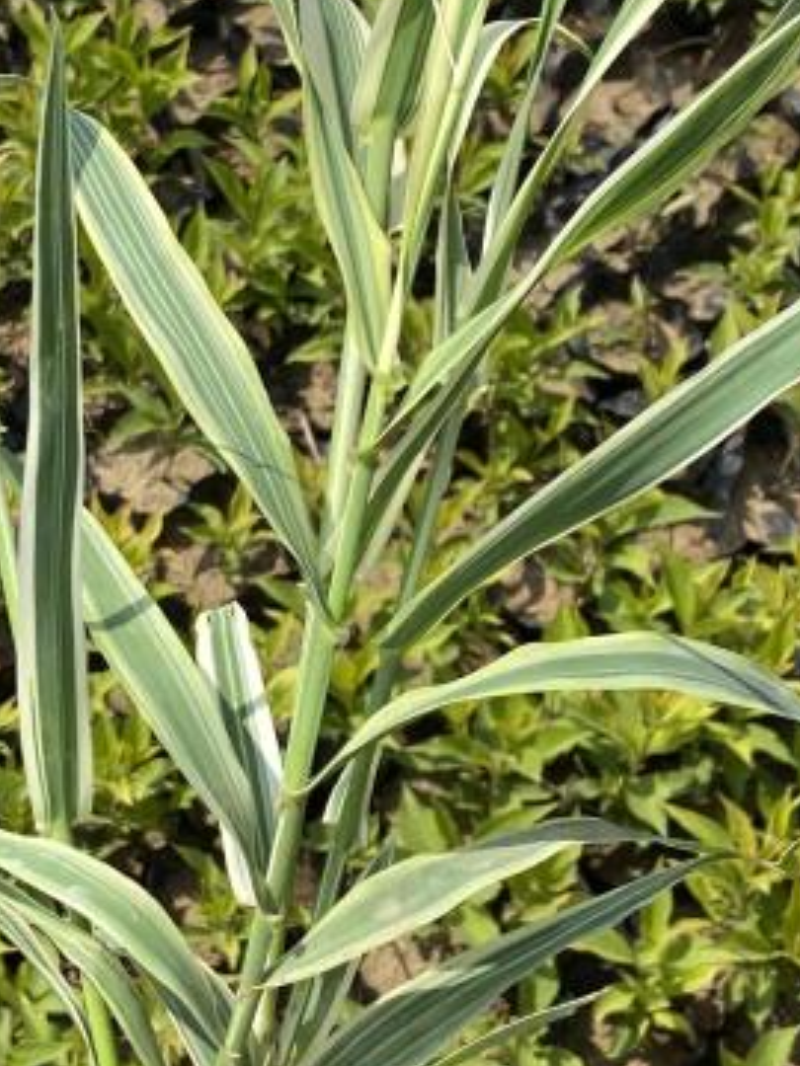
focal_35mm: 77
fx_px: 2373
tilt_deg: -54.8
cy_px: 543
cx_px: 130
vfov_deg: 25.3
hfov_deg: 18.9
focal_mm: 4.25
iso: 32
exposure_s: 1/2105
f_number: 1.8
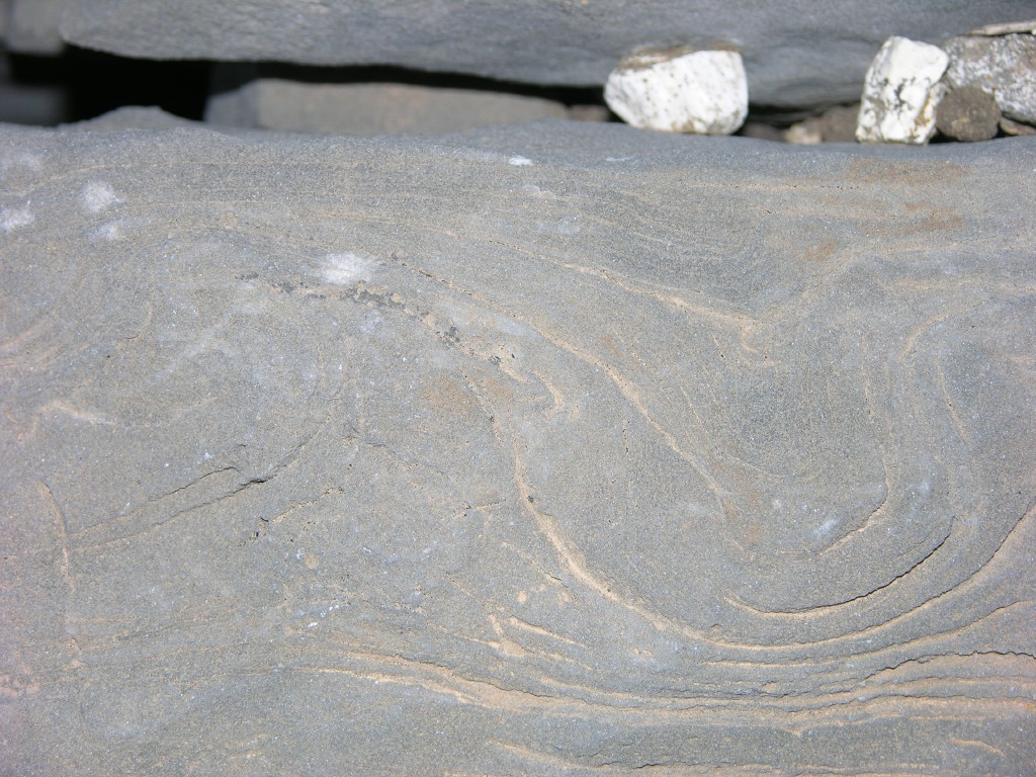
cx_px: 518
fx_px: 3891
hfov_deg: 15.2
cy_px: 388
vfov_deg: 11.4
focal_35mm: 130
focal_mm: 31.9
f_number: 3.8
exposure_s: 1/120
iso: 50
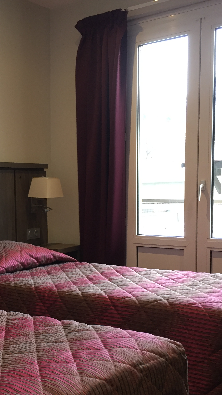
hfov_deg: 24.3
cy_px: 239
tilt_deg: -4.1
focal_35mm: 48
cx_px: 28
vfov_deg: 42.7
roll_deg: -0.5
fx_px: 502
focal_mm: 4.15
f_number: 2.2
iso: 80
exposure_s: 1/33
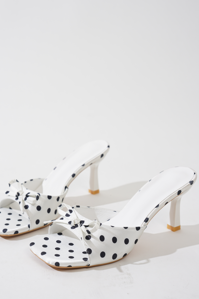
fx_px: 522
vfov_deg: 31.9
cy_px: 141
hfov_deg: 21.6
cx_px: 83
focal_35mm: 63
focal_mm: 48
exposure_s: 1/100
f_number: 6.3
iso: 200
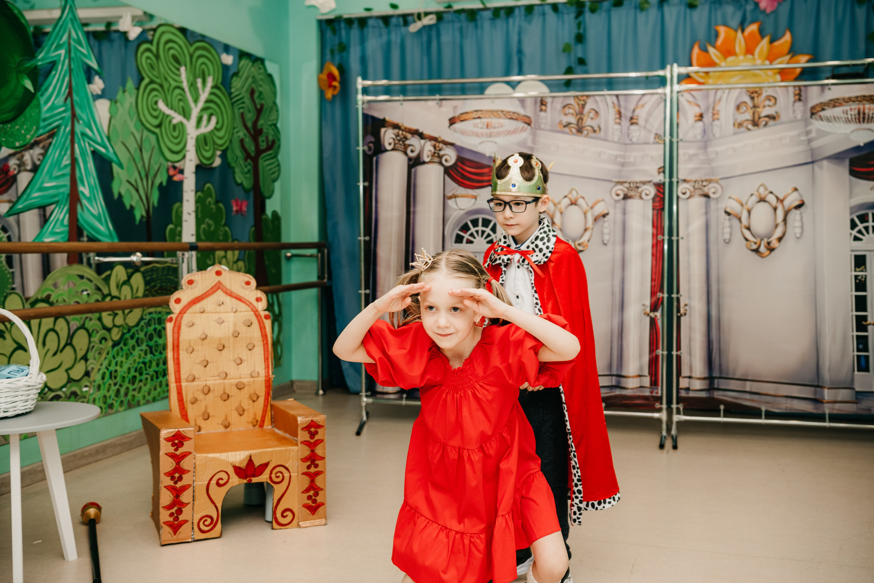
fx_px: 1002
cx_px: 437
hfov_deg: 47.1
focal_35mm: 41
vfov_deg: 32.4
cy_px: 292
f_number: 4
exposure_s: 1/160
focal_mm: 40
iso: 200
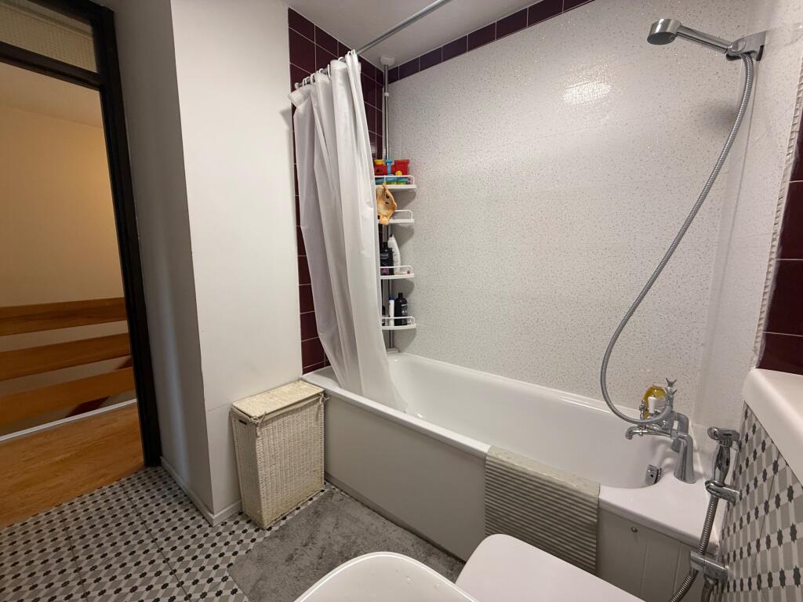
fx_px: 325
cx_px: 402
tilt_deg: -8.4
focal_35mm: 14
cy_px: 301
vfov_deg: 85.7
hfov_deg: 102.1
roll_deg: -0.1
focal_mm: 2.22
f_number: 2.2
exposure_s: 1/100
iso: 200
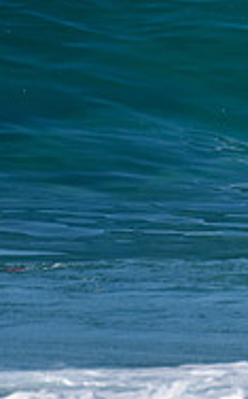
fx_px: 20925
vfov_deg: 1.1
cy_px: -85
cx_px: 453
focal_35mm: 1929
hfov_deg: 0.7
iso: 160
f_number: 5.6
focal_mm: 500
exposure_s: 1/2000
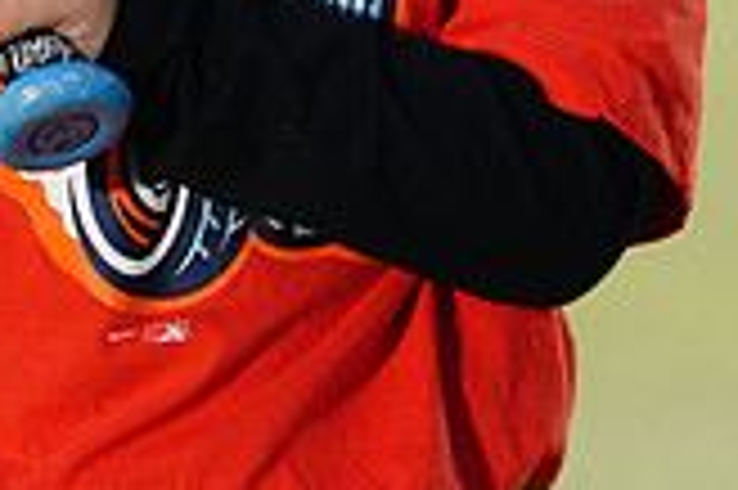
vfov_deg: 1.9
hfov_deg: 2.9
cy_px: -256
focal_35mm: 709
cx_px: 101
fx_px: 14520
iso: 50
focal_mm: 200
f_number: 5
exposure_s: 1/250
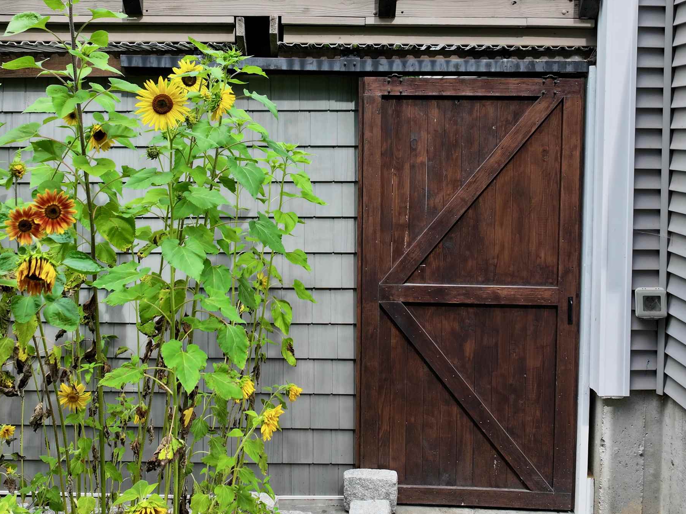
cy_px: 168
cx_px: 322
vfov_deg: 34.8
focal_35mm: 41
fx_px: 812
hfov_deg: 45.8
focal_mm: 12.29
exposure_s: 1/320
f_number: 2.8
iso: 100
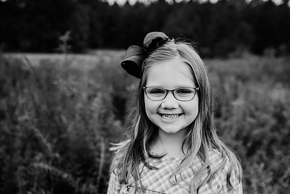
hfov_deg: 61.7
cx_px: 161
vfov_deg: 43.6
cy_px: 109
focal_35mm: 30
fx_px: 242
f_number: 2.2
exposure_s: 1/800
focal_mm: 24
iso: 125
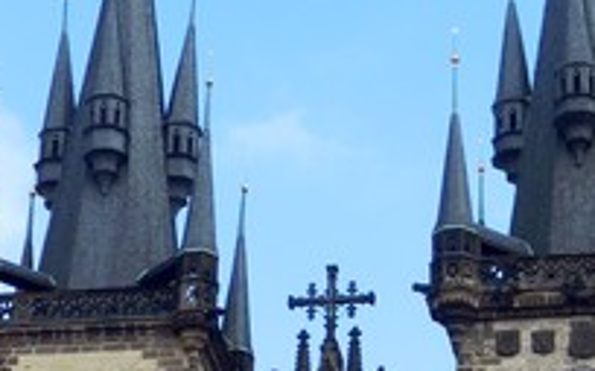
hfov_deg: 12.2
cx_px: 557
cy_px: 428
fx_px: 2770
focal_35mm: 171
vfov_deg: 7.6
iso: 80
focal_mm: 8.4
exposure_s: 1/400
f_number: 3.6
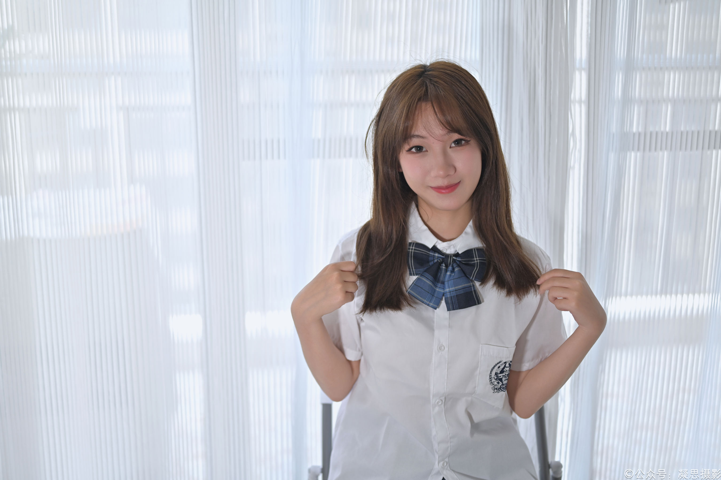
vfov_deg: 27.0
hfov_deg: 39.6
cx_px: 360
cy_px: 240
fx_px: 1001
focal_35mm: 50
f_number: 1.8
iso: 400
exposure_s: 1/100
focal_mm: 50
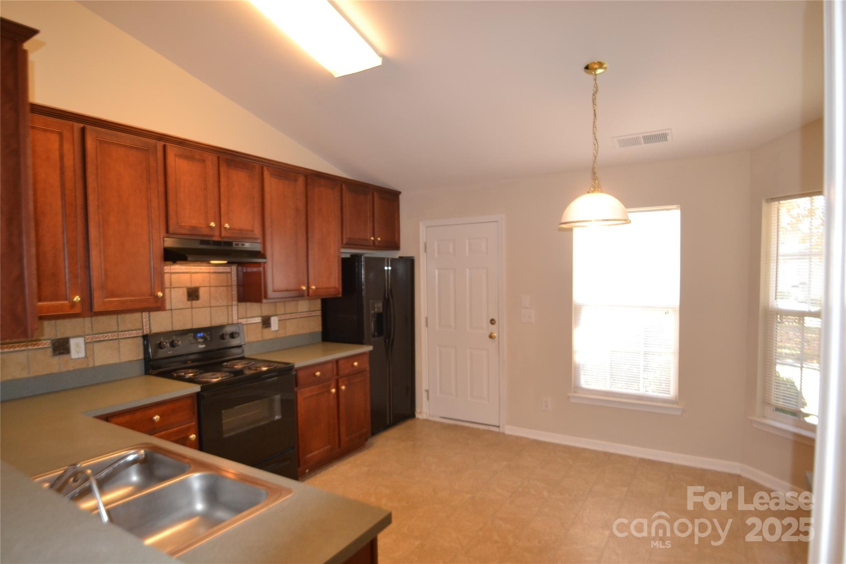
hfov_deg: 85.4
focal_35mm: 20
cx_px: 423
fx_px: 458
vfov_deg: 63.2
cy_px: 282
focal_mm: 13
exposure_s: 1/60
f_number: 4
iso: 400
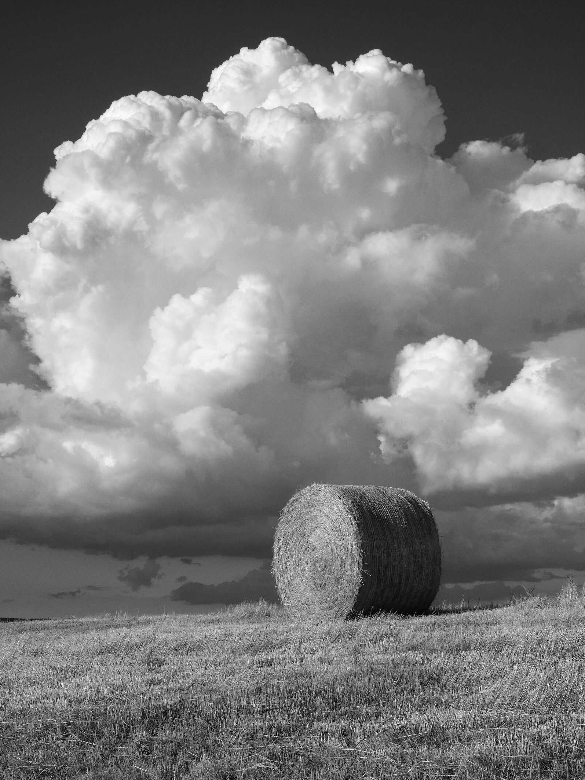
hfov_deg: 28.6
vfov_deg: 37.4
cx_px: 293
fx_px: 1149
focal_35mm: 51
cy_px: 438
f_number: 11
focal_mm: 31.5
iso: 160
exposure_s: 1/250
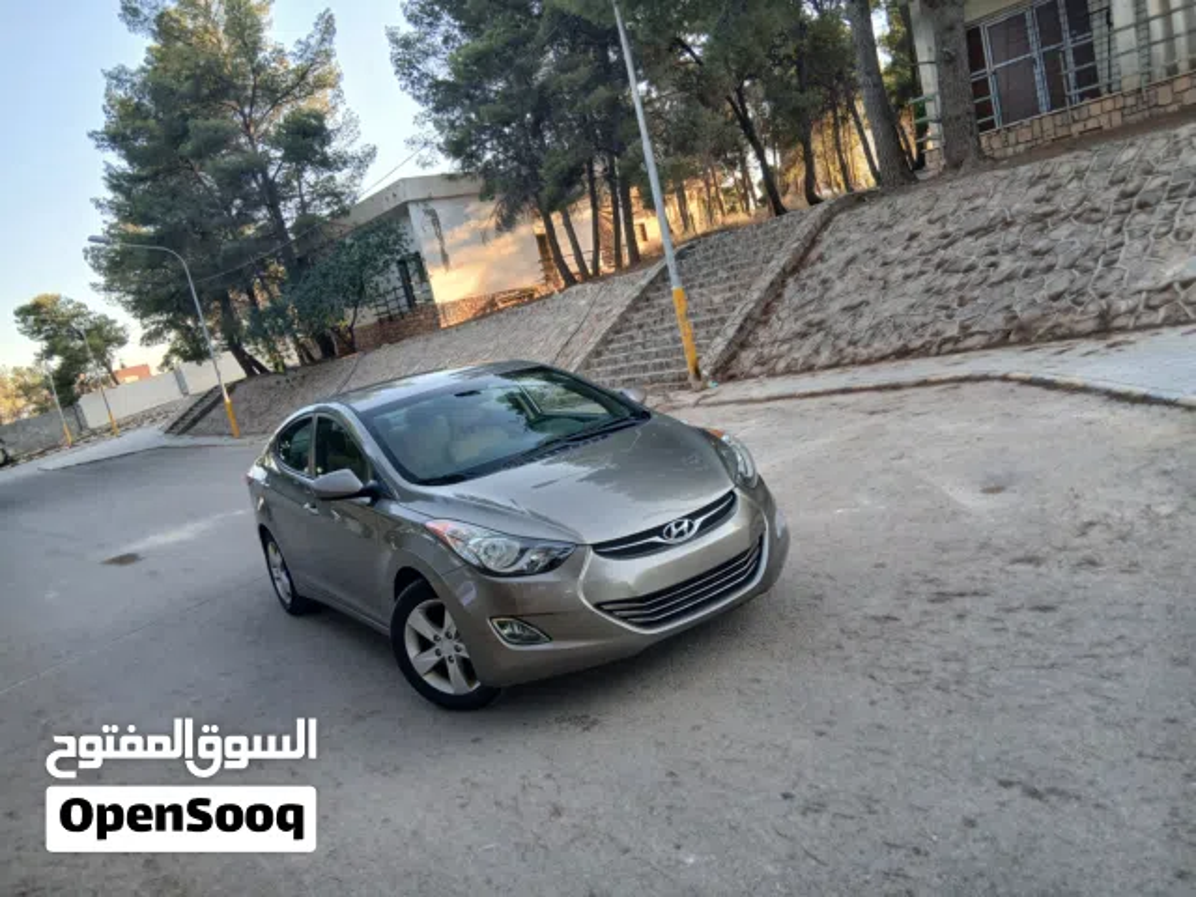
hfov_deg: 67.3
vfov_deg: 53.1
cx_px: 598
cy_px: 448
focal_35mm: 26
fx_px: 898
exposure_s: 1/50
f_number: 1.8
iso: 25
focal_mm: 3.98
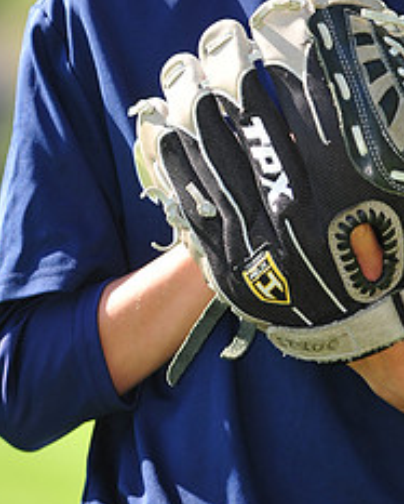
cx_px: 356
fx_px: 6951
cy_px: -102
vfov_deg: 4.1
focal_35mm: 466
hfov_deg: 3.3
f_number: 4.5
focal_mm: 200
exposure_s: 1/400
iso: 200
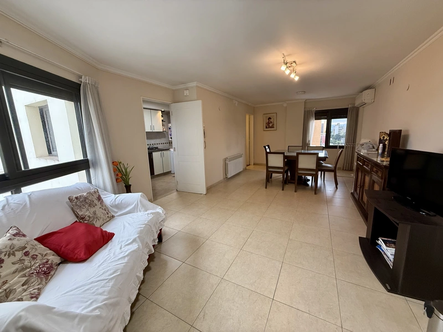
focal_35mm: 14
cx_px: 222
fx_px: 179
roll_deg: +2.1
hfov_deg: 102.1
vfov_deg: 85.7
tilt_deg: -9.8
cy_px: 166
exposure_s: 1/100
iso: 250
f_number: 2.2
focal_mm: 2.22
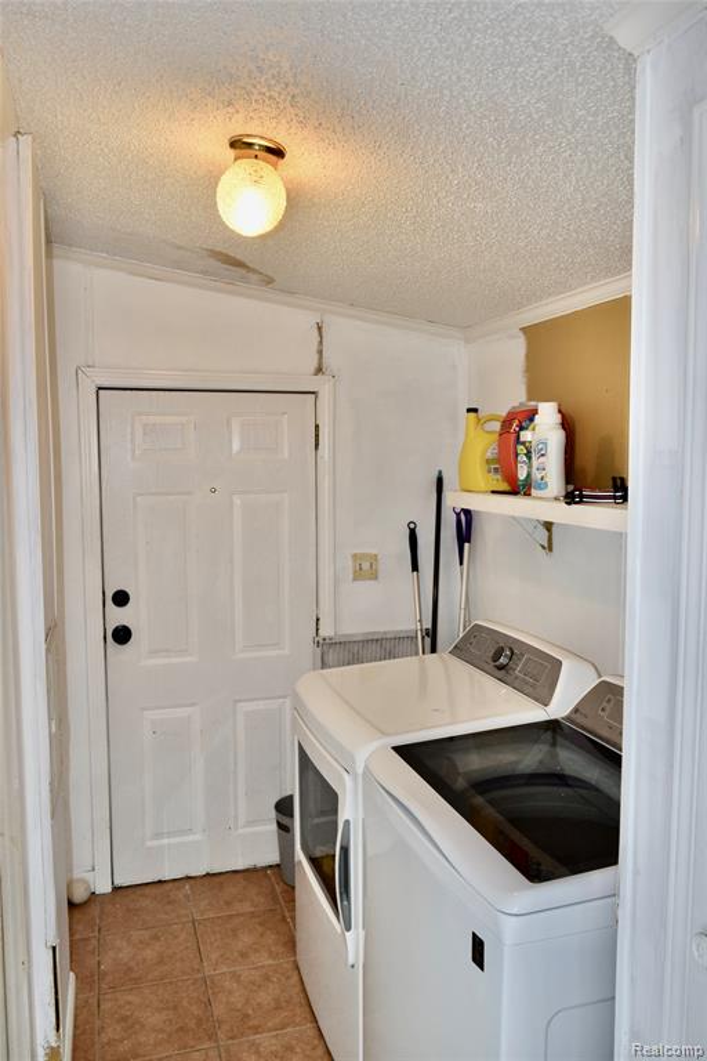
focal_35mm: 27
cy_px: 530
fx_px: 795
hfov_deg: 47.9
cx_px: 354
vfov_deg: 67.4
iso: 800
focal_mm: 18
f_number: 5.6
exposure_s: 1/125
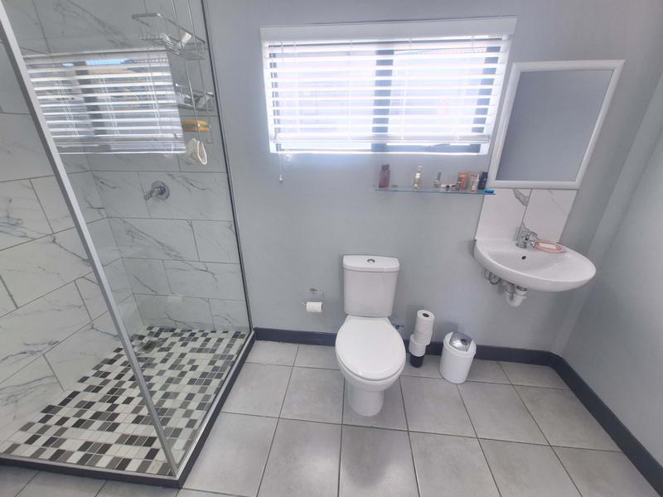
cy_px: 248
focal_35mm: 13
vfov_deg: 89.9
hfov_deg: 106.2
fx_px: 249
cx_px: 332
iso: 64
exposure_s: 1/120
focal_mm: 1.74
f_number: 2.2
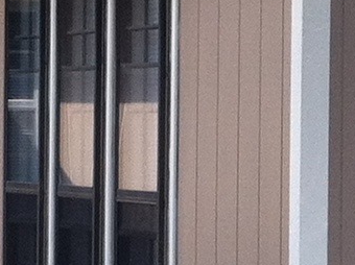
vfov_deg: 5.6
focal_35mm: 267
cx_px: 336
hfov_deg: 7.4
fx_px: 2734
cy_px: 110
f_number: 2.8
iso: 80
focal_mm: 3.85
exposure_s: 1/191
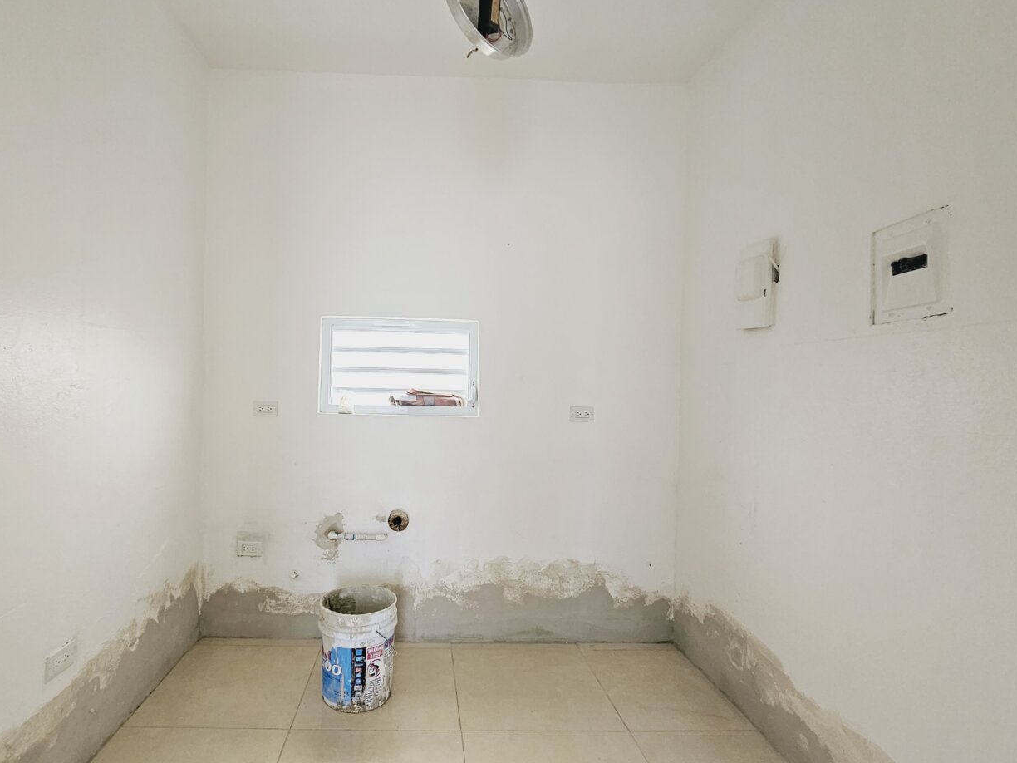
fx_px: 499
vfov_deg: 74.7
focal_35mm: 17
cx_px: 422
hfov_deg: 90.2
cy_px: 391
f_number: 2.2
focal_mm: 2.2
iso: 160
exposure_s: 1/60
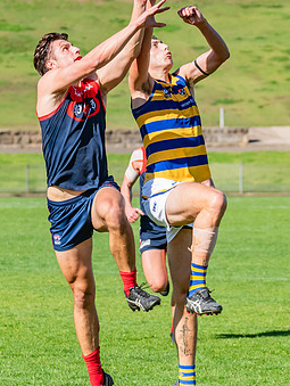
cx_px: 106
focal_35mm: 406
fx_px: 4527
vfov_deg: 4.9
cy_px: 153
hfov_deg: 3.7
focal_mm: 180
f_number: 8
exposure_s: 1/1600
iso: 800
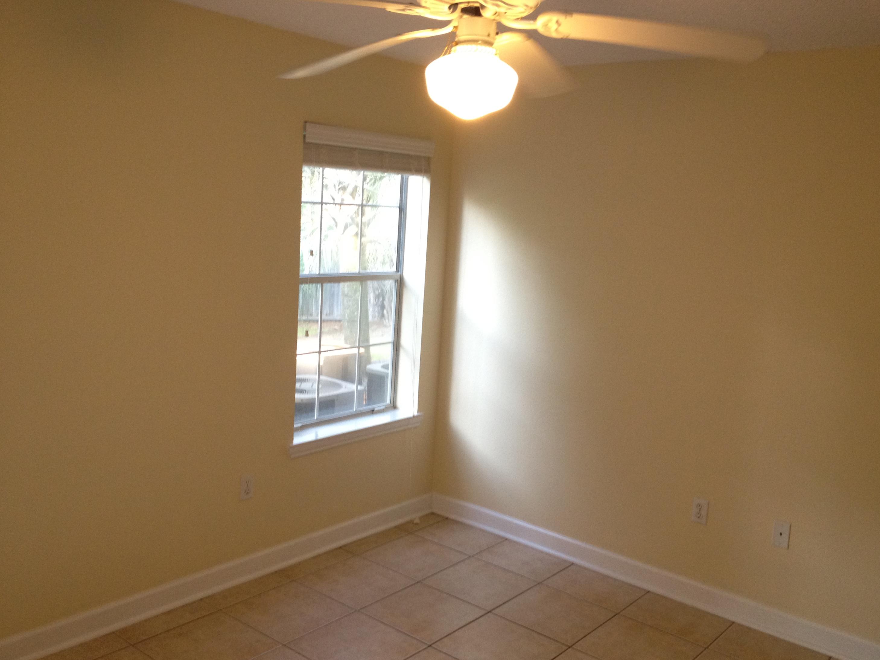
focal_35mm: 36
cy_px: 335
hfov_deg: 51.4
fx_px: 915
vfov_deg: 39.7
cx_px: 448
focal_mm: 4.28
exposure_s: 1/20
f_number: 2.4
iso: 160
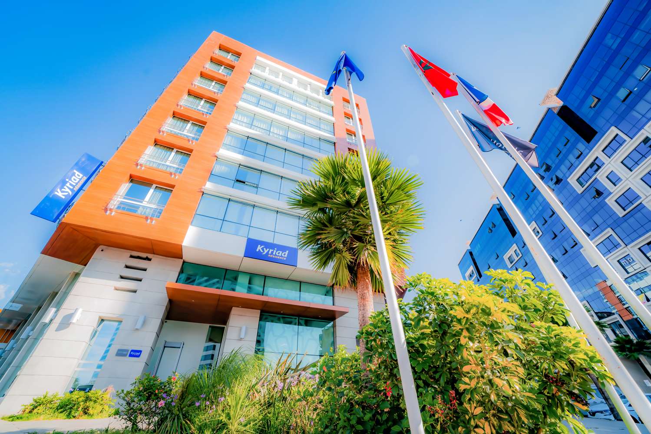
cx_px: 326
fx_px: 235
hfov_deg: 108.3
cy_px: 217
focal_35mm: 13
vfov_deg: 85.4
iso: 100
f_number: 7.1
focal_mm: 13
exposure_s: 1/100
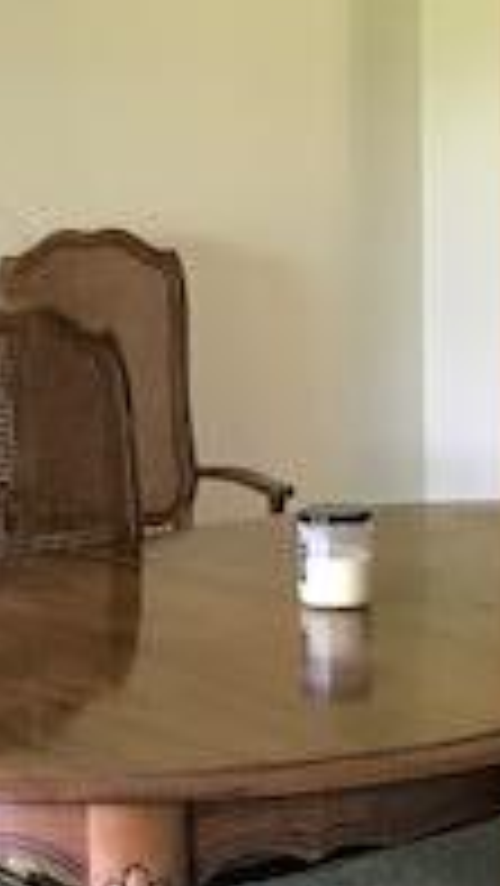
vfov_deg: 21.6
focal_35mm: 99
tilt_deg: -9.2
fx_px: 2330
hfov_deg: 12.1
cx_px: -18
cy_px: 459
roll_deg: +3.7
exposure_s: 1/15
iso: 40
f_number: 1.8
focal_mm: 3.99
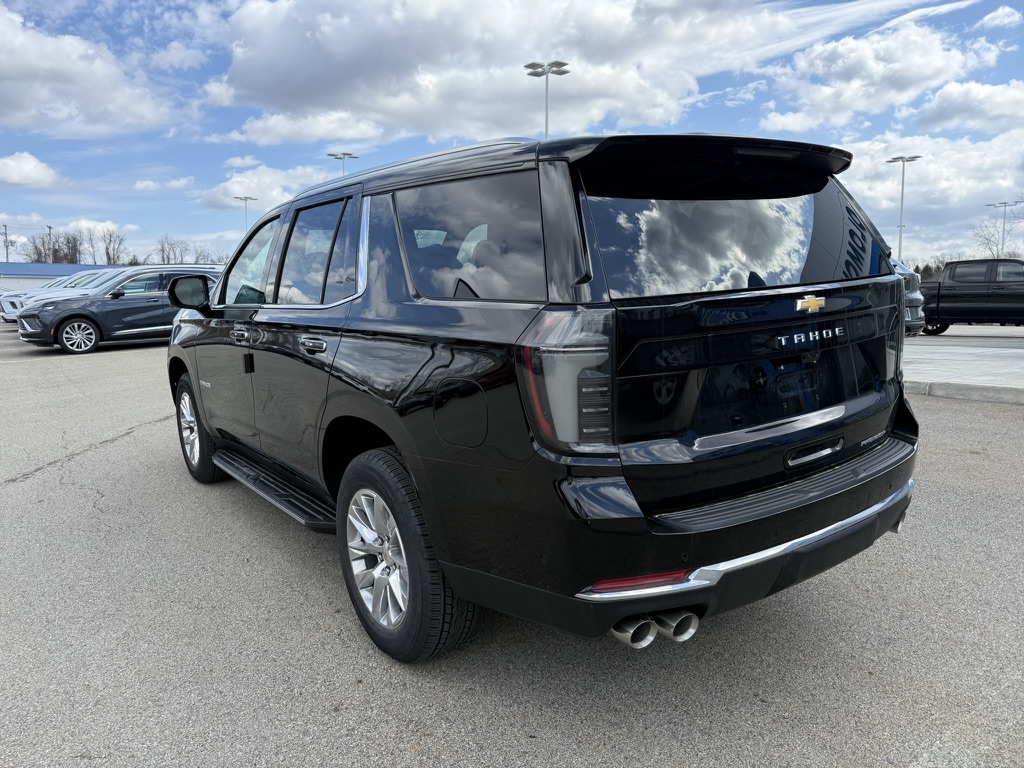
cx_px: 512
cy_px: 384
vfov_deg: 56.8
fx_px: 710
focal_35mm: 24
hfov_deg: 71.6
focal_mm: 6.76
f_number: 1.78
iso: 100
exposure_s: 1/2703
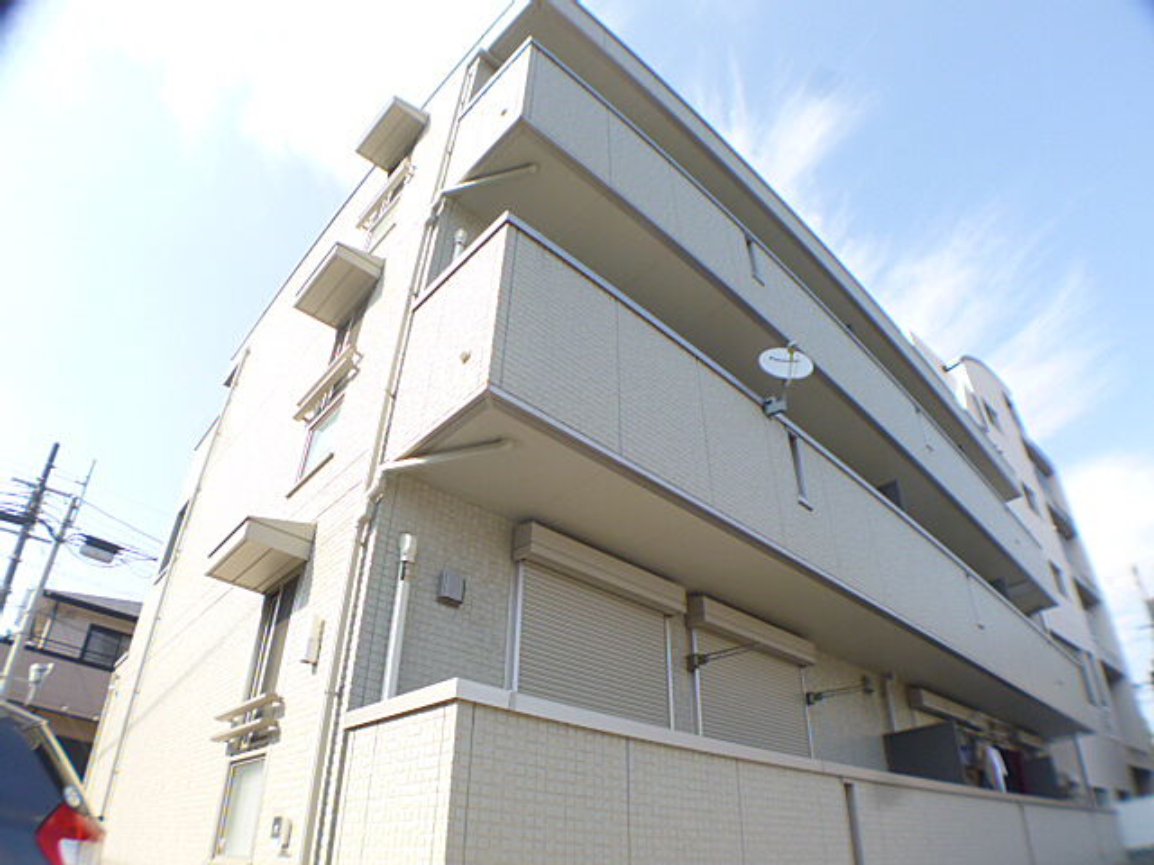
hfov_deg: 56.8
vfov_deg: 44.2
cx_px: 577
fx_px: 1067
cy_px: 432
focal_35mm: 32
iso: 100
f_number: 2.9
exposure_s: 1/400
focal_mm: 5.7
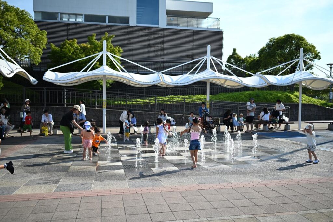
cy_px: 111
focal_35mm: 35
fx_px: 324
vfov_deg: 37.9
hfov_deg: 54.4
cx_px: 166
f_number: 1.8
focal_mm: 35
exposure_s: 1/3200
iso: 100
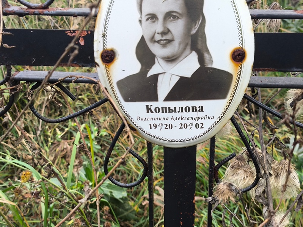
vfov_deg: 29.1
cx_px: 152
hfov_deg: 38.2
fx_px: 438
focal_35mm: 50
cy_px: 114
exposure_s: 1/120
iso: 80
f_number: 1.7
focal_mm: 4.71
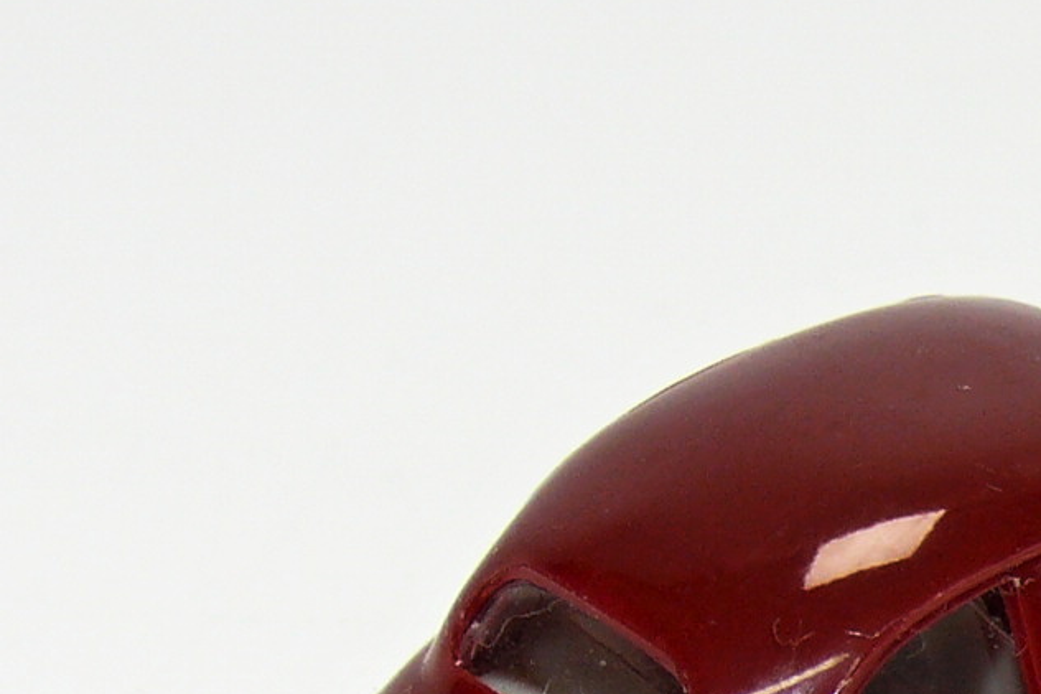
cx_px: 1001
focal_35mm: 361
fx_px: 10436
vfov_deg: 3.8
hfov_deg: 5.7
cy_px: 597
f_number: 4
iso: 100
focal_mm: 16.4
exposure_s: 1/30
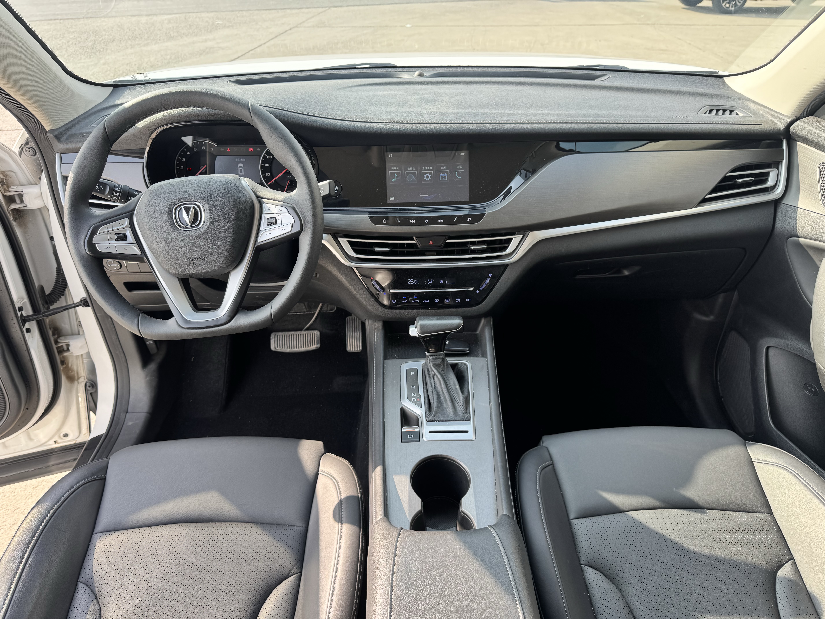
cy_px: 310
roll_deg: +0.8
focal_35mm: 24
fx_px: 572
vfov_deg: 56.8
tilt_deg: -32.2
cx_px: 412
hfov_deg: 71.6
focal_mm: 6.76
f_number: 1.78
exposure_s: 1/304
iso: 80
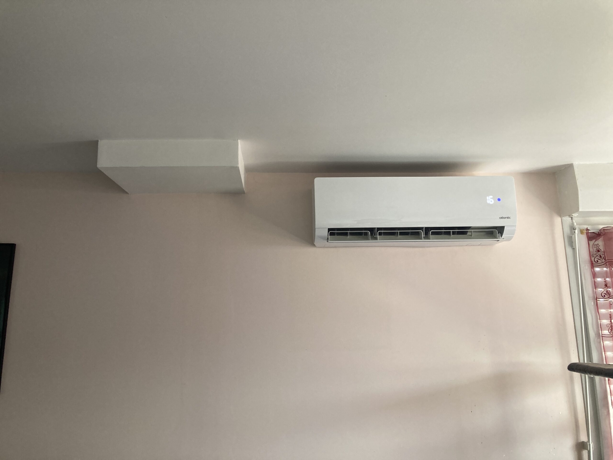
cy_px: 230
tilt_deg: +11.5
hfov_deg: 63.4
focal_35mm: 28
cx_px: 306
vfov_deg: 49.7
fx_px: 496
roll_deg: -0.3
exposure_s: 1/60
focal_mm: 3.99
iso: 160
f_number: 1.8
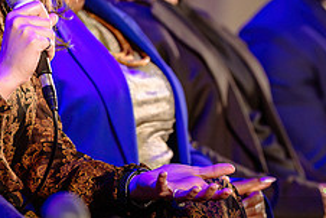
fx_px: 3833
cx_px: 133
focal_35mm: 423
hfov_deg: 4.9
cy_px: 47
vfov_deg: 3.3
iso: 1250
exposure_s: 1/160
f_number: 2.8
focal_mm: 165
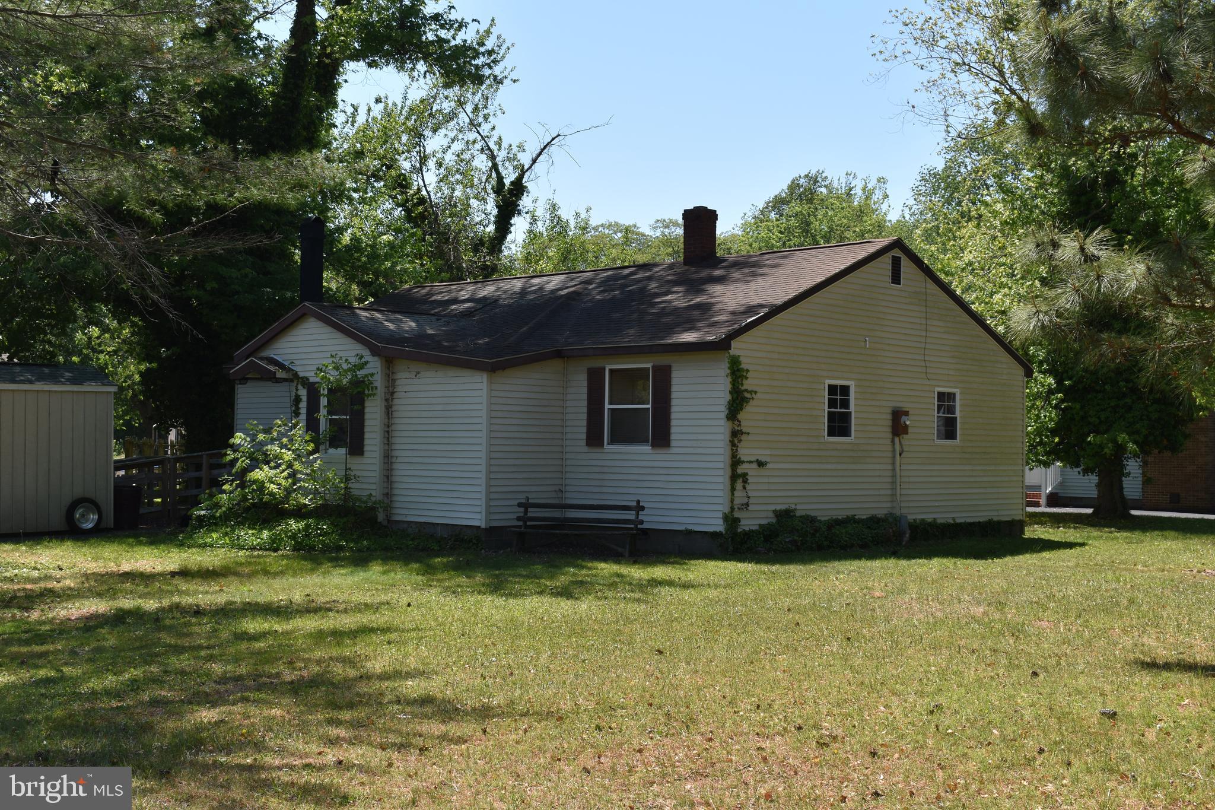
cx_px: 608
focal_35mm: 45
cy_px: 405
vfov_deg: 29.9
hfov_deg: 43.6
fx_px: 1519
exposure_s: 1/200
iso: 100
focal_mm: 30
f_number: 9
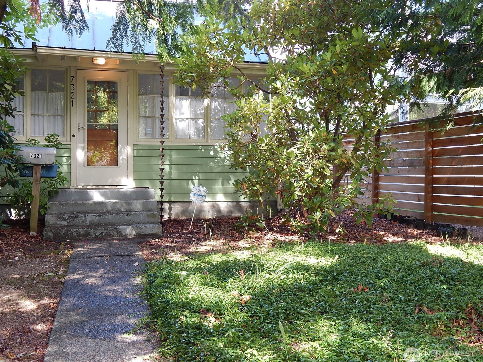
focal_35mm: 39
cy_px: 182
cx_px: 236
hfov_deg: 47.9
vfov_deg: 36.8
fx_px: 544
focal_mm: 6.8
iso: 125
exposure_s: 1/40
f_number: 3.4
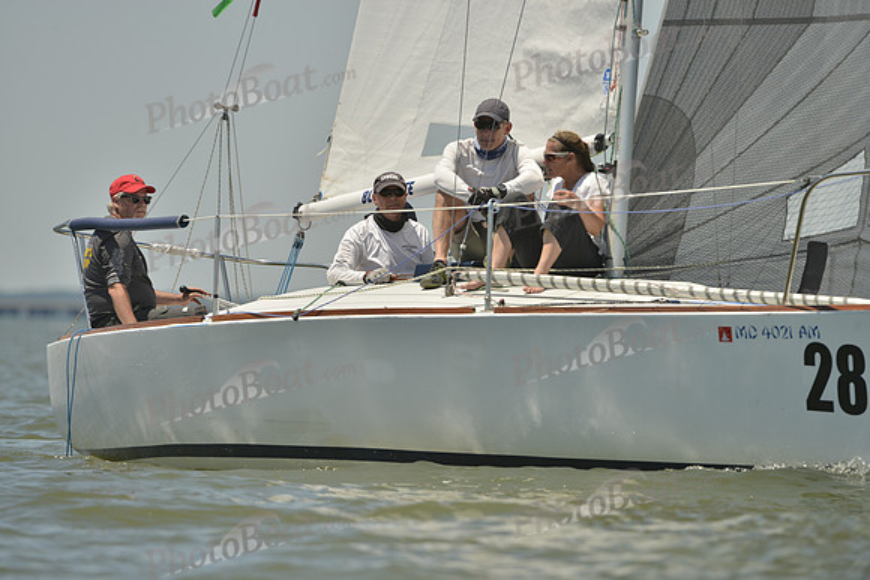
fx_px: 9668
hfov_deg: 5.2
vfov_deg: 3.4
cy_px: 290
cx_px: 435
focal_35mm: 400
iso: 200
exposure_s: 1/1250
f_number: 6.3
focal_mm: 400
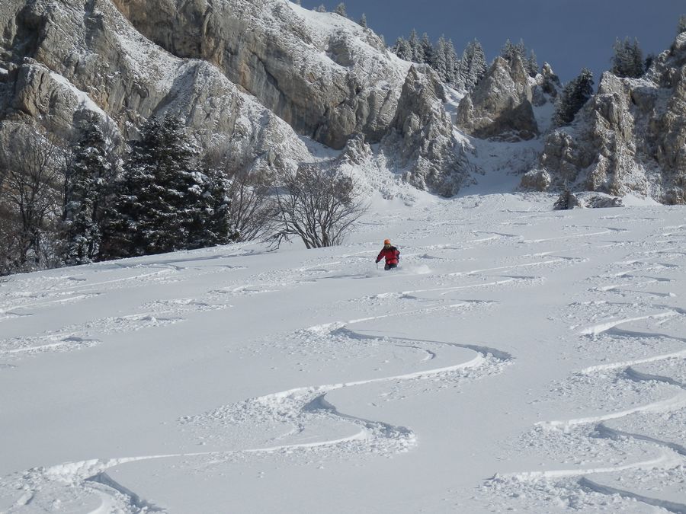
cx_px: 343
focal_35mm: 116
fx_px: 2299
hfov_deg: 17.0
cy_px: 257
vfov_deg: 12.8
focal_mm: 20.9
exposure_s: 1/200
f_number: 14.6
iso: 100
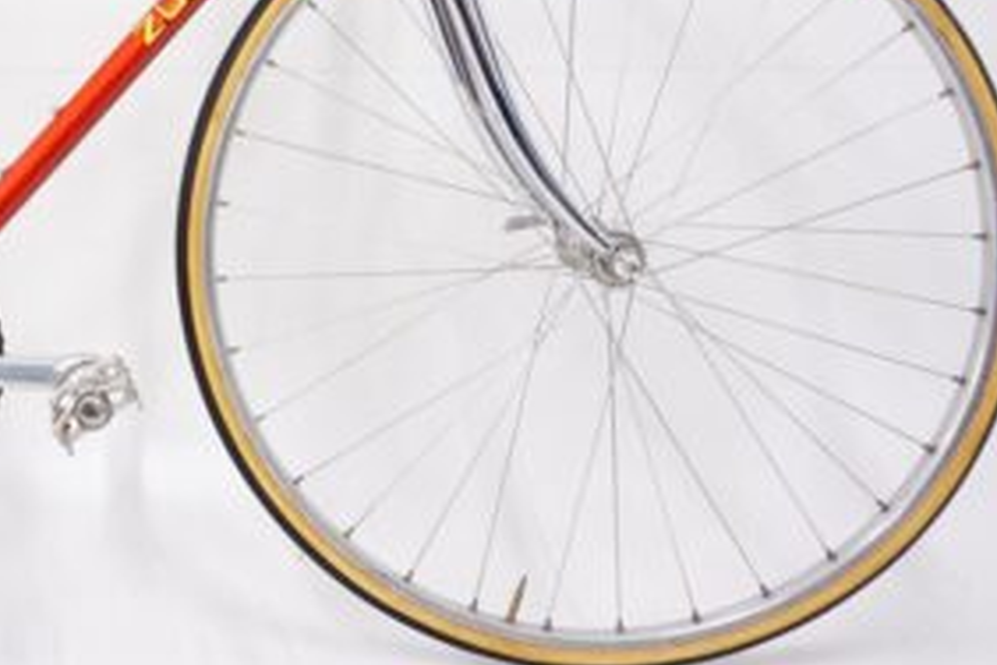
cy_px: -25
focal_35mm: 51
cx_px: -18
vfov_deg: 25.0
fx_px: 1412
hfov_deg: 35.0
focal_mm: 16
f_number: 5.6
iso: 1250
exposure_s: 1/40
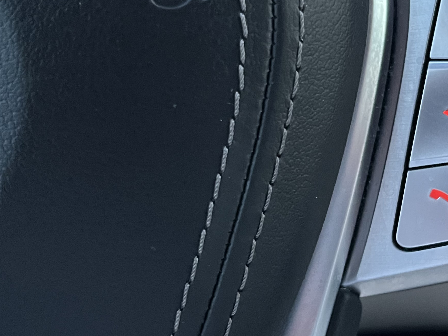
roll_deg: +1.0
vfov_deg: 24.4
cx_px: 322
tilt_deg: -31.6
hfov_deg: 31.7
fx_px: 776
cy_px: 142
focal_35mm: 60
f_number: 1.6
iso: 640
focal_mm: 5.1
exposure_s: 1/32
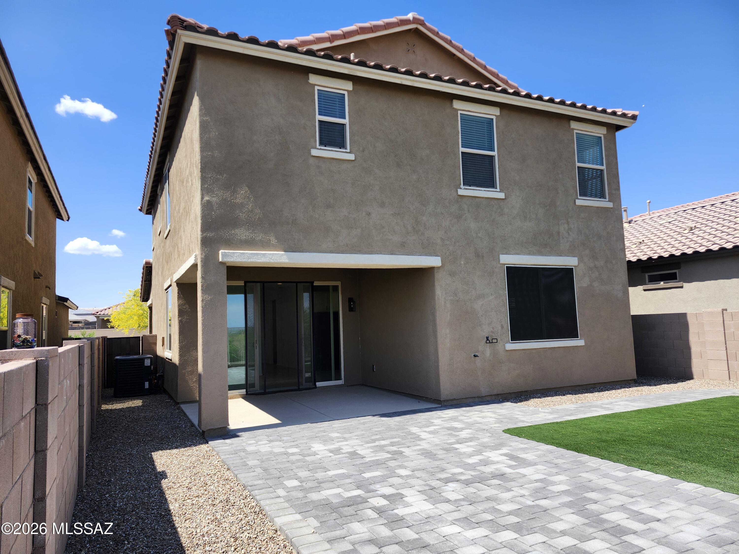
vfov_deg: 58.9
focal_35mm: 23
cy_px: 277
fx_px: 491
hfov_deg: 73.9
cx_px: 370
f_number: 1.8
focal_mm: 5.54
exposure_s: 1/878
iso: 25
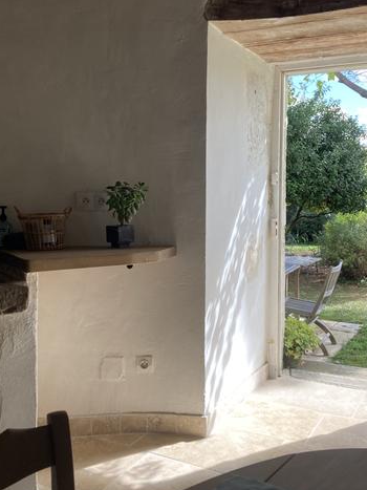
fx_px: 509
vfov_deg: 51.2
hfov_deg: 39.6
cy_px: 212
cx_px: 209
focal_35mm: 36
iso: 20
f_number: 1.8
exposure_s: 1/219
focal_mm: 3.99
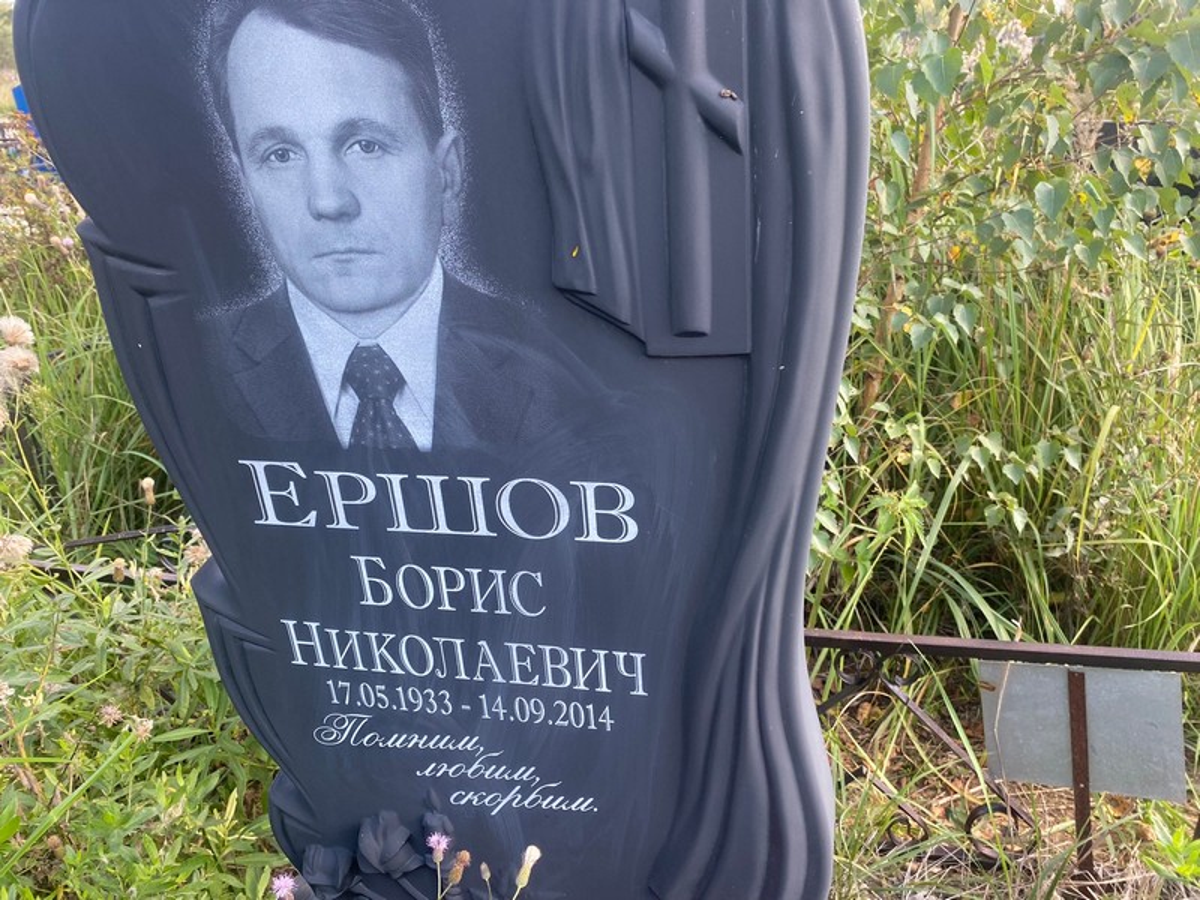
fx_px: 901
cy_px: 450
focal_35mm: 26
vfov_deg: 53.1
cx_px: 600
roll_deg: +1.9
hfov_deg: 67.3
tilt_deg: -25.9
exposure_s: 1/217
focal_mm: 4.25
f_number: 1.8
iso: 32
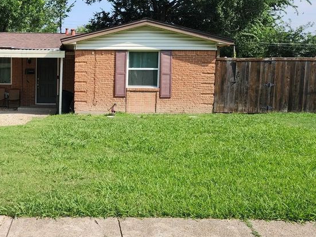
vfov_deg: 33.5
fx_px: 393
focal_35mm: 43
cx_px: 45
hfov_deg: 41.2
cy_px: 102
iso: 25
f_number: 1.8
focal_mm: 5.54
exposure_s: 1/1123
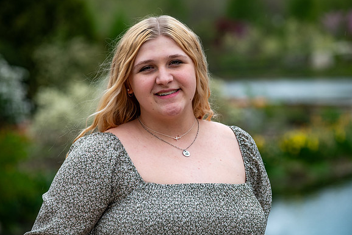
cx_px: 176
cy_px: 118
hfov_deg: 11.0
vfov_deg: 7.3
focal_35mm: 187
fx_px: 1829
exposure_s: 1/500
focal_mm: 124.3
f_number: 4
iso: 250
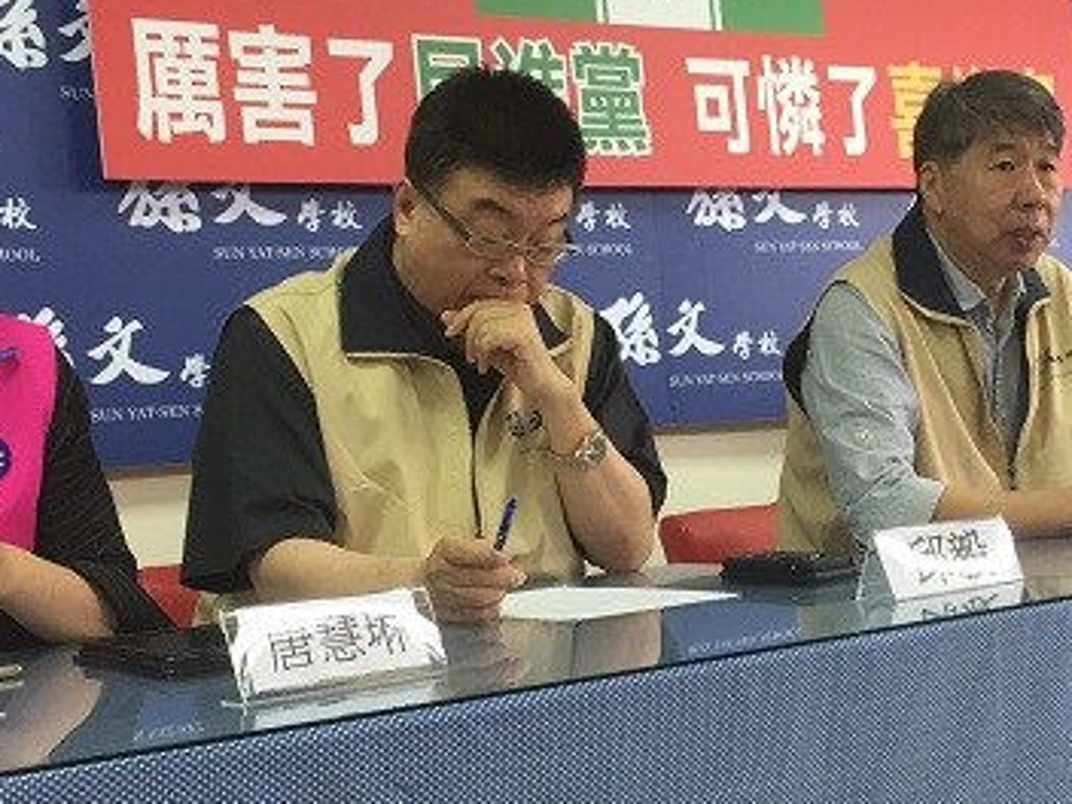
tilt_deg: -0.5
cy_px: 440
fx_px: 2168
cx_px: 767
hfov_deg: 27.5
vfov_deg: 21.0
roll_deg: +3.5
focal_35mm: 70
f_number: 2.2
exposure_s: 1/30
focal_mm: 4.15
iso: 64
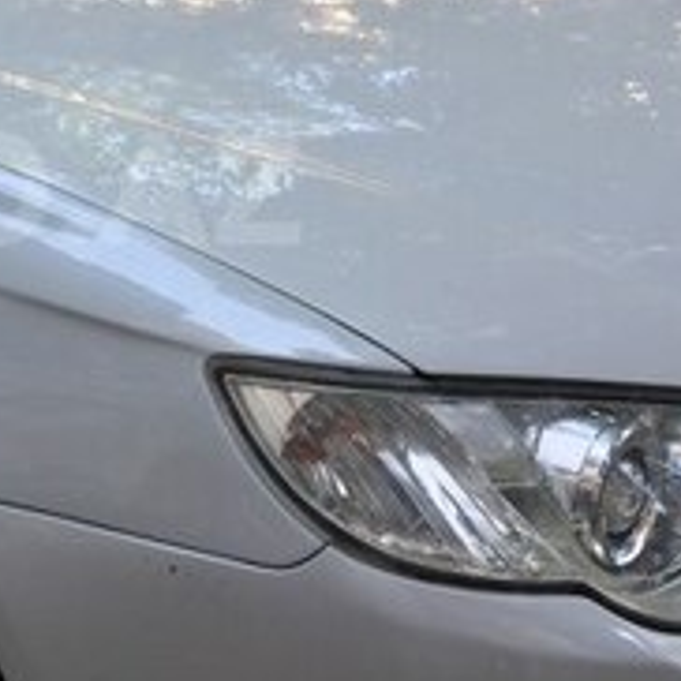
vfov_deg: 18.6
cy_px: 189
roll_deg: +5.7
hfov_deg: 18.0
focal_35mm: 93
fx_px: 2070
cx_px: -82
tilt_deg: -12.5
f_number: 2.2
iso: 32
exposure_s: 1/100
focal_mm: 4.15
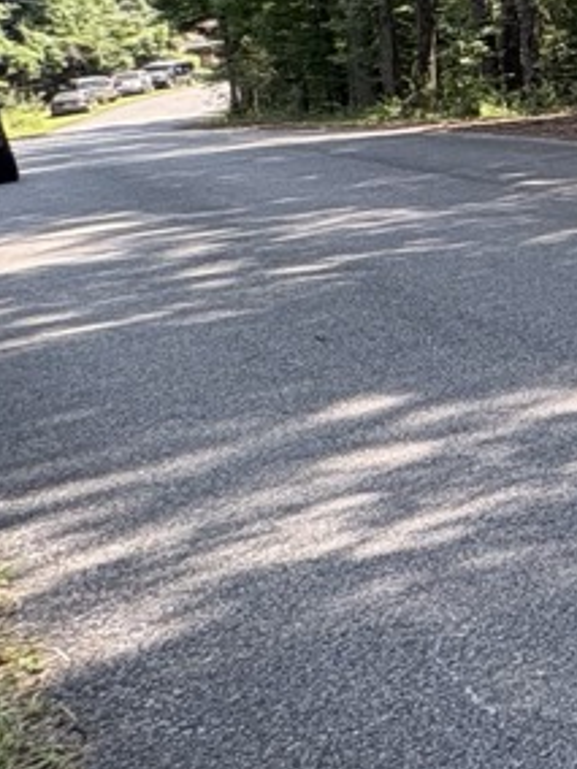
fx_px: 1400
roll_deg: +0.0
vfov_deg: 28.7
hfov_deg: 12.8
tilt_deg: -3.4
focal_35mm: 63
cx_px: 1587
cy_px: -14
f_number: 2.2
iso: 40
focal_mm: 2.22
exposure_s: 1/148
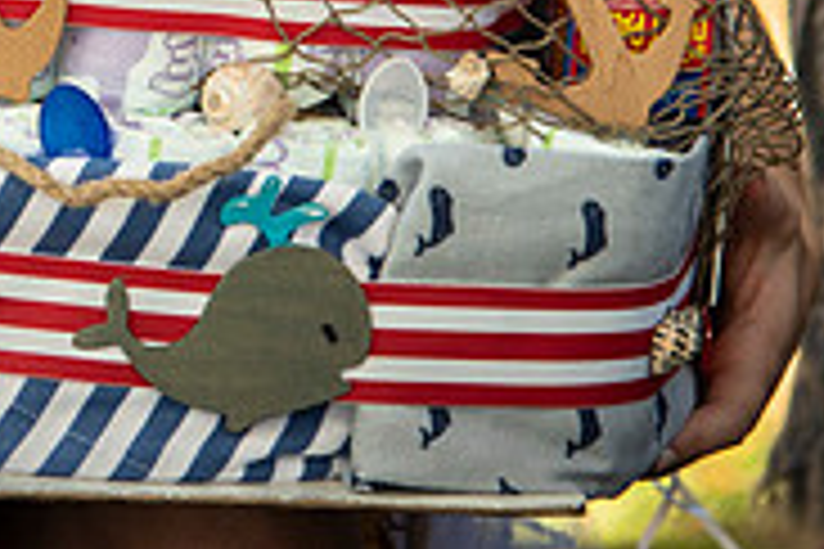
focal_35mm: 260
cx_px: -99
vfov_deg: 5.2
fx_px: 5951
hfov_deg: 7.9
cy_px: -317
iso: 125
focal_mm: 82
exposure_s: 1/125
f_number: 4
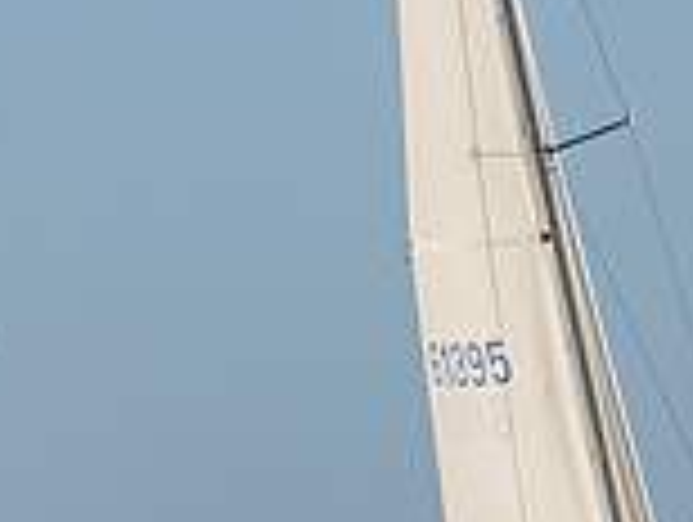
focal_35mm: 616
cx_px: -196
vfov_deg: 2.4
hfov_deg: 3.2
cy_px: 735
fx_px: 12351
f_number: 6.3
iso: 400
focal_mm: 140
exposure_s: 1/1250
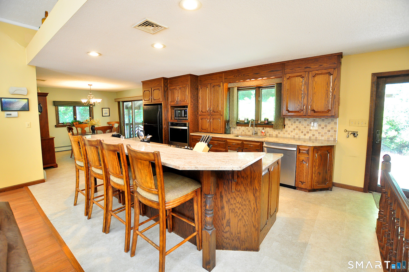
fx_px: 170
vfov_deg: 77.2
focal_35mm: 15
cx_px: 204
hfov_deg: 100.5
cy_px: 136
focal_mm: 10
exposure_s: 1/25
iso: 640
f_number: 3.5
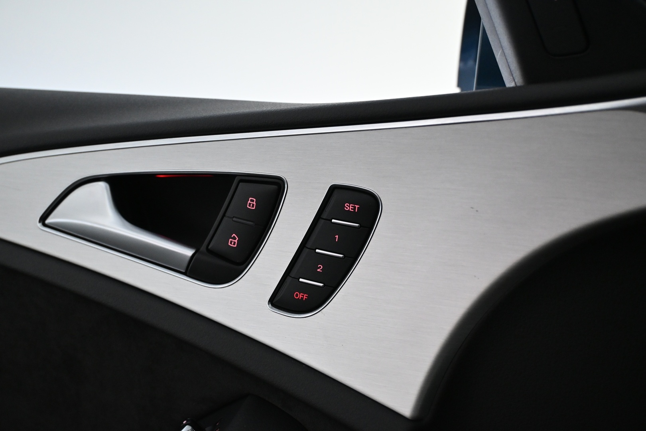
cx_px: 323
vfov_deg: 32.4
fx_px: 740
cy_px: 216
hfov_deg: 47.2
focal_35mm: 41
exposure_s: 1/125
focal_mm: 27.5
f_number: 4.5
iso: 2500
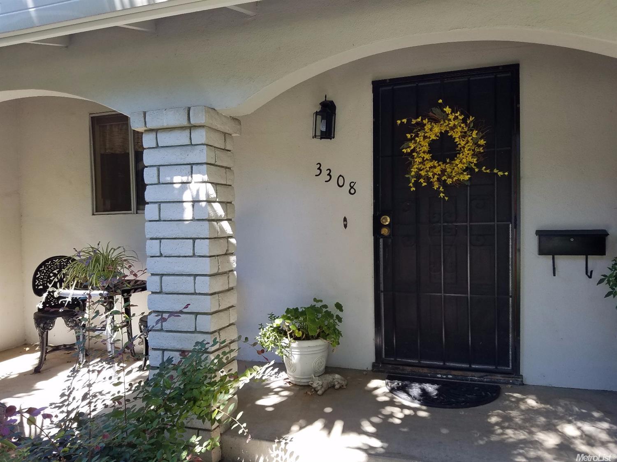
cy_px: 231
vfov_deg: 53.0
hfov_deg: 67.3
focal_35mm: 26
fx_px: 463
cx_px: 308
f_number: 1.7
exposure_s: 1/164
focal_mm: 4.2
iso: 50
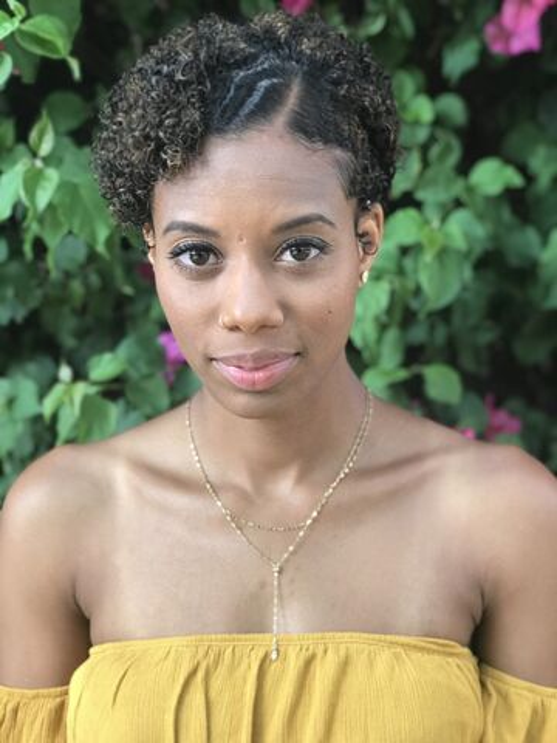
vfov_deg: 33.8
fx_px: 1223
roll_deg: -0.1
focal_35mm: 57
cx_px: 278
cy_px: 372
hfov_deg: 25.7
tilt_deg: -7.4
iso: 40
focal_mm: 6.6
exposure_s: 1/60
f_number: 2.8
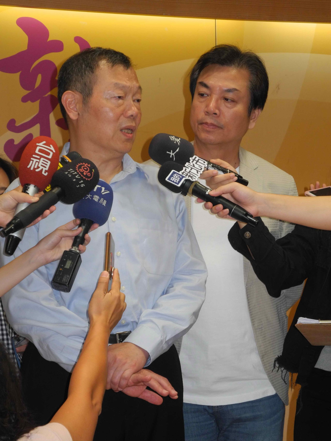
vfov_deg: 18.7
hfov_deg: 14.1
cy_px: 220
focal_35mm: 105
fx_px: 1339
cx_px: 166
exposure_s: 1/80
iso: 320
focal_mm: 22.5
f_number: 4.5
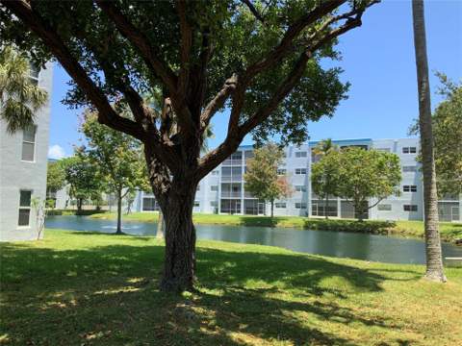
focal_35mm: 29
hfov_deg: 61.7
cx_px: 231
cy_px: 173
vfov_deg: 48.2
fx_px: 387
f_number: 1.8
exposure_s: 1/829
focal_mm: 3
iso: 16
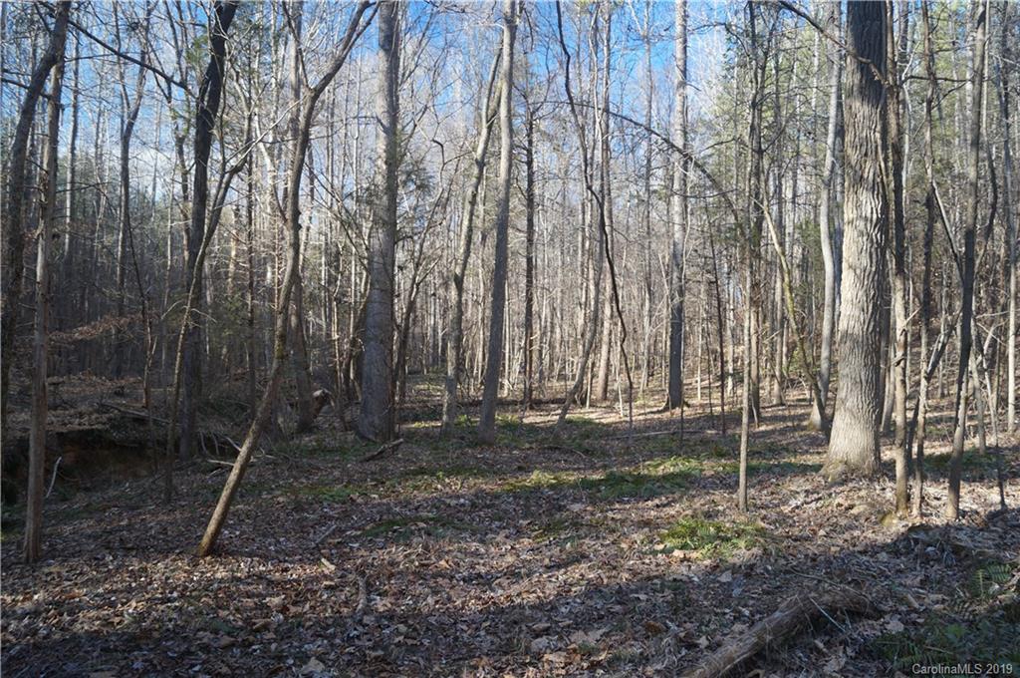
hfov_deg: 67.4
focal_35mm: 27
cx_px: 510
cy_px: 339
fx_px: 764
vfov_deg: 47.8
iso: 320
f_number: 4
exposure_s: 1/160
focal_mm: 18
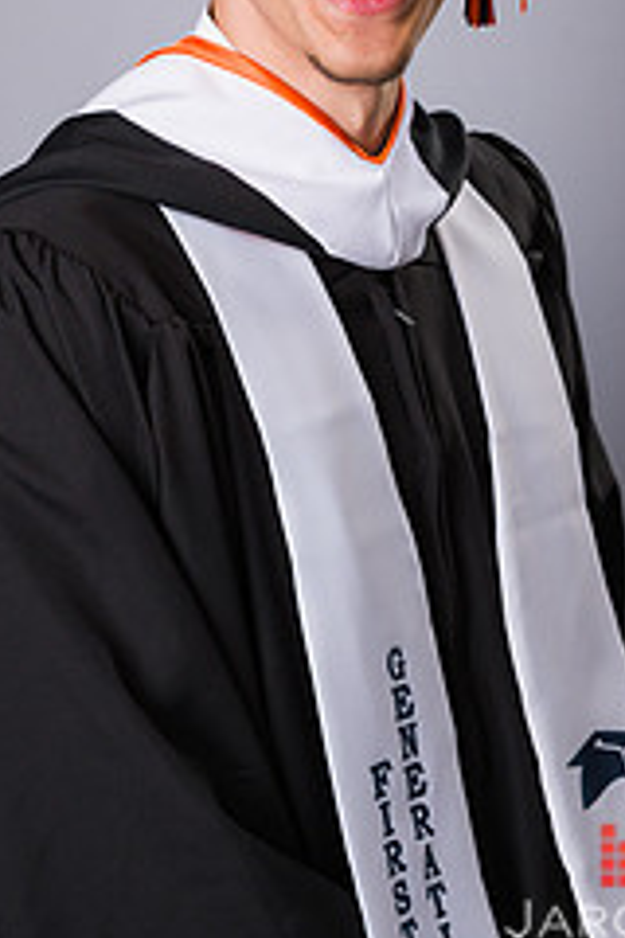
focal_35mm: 206
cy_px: 145
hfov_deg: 6.7
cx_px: 291
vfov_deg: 10.0
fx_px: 5364
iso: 800
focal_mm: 110
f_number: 8
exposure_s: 1/200
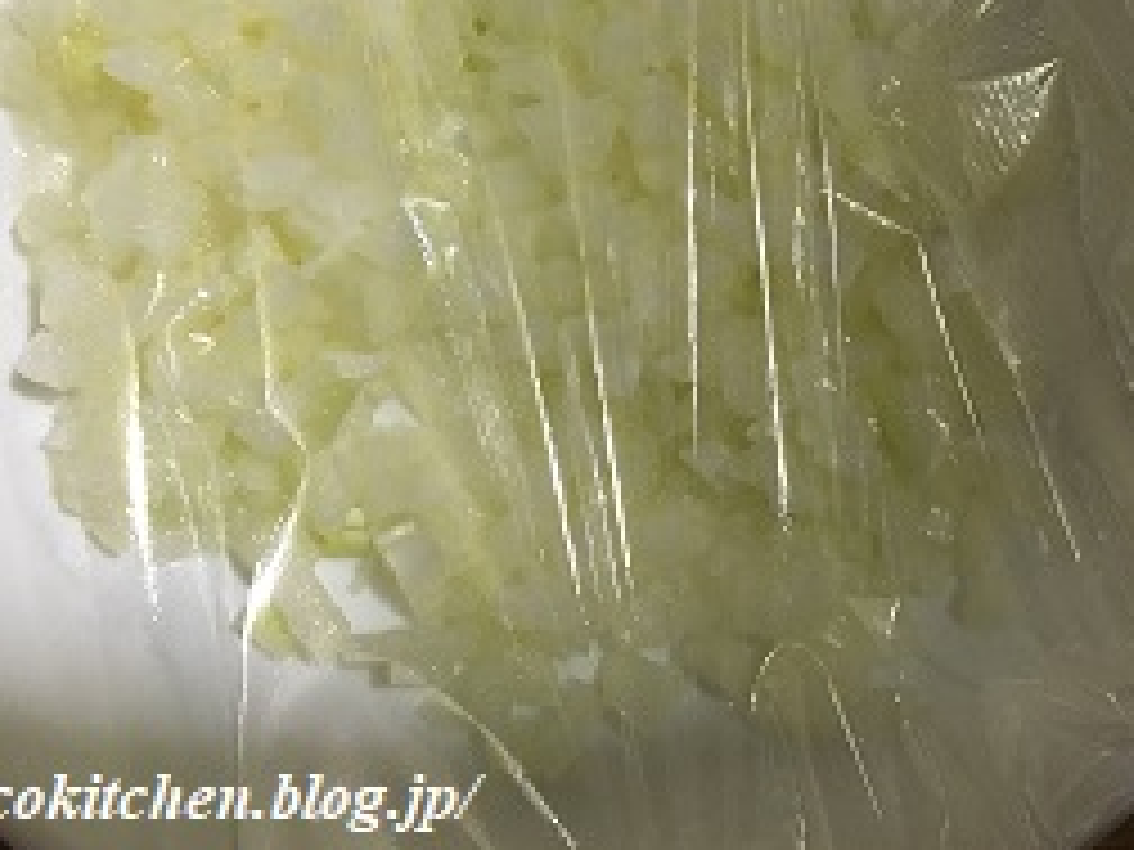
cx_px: 576
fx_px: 1507
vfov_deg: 31.1
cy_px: 243
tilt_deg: -76.9
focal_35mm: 46
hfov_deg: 41.2
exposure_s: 1/15
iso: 200
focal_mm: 4.15
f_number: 2.2
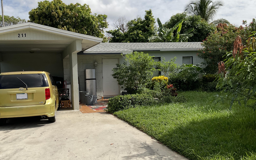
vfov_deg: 34.4
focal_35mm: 37
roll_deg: +2.1
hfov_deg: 52.5
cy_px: 91
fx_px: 258
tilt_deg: -4.8
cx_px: 109
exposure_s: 1/2959
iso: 16
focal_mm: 3
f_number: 1.8
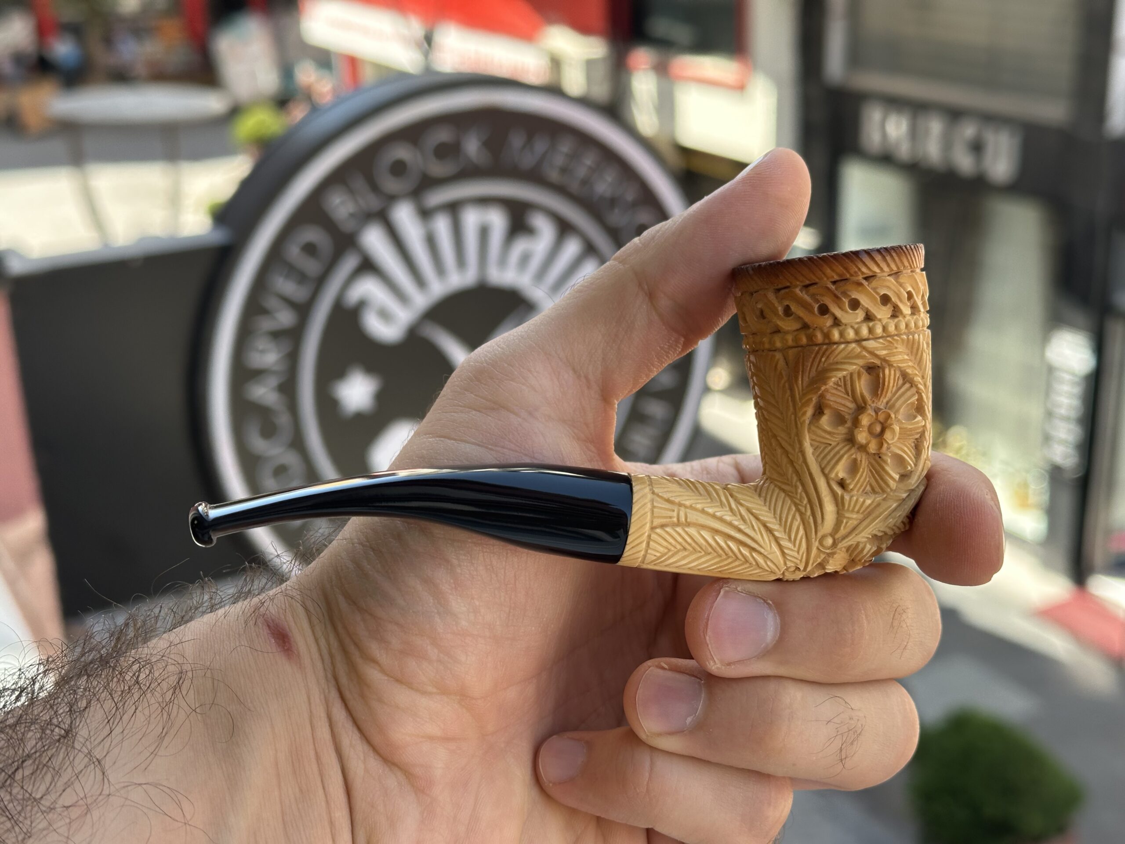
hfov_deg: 39.7
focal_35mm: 48
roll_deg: +1.5
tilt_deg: -19.0
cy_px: 422
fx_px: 1560
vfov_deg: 30.3
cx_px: 562
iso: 64
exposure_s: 1/444
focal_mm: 6.86
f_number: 1.78
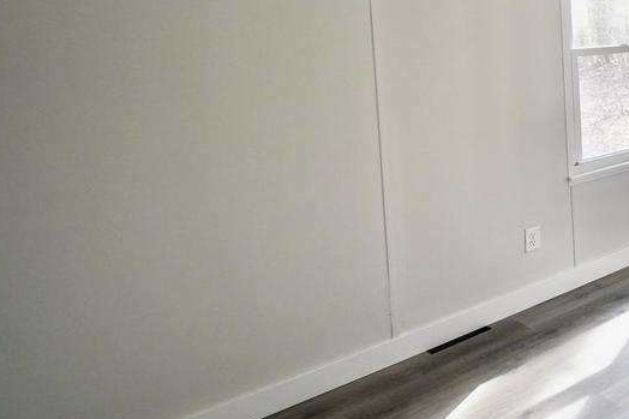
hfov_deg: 35.8
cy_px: 48
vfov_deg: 37.5
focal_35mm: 33
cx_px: 833
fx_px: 576
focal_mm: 12
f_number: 4
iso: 500
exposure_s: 1/160
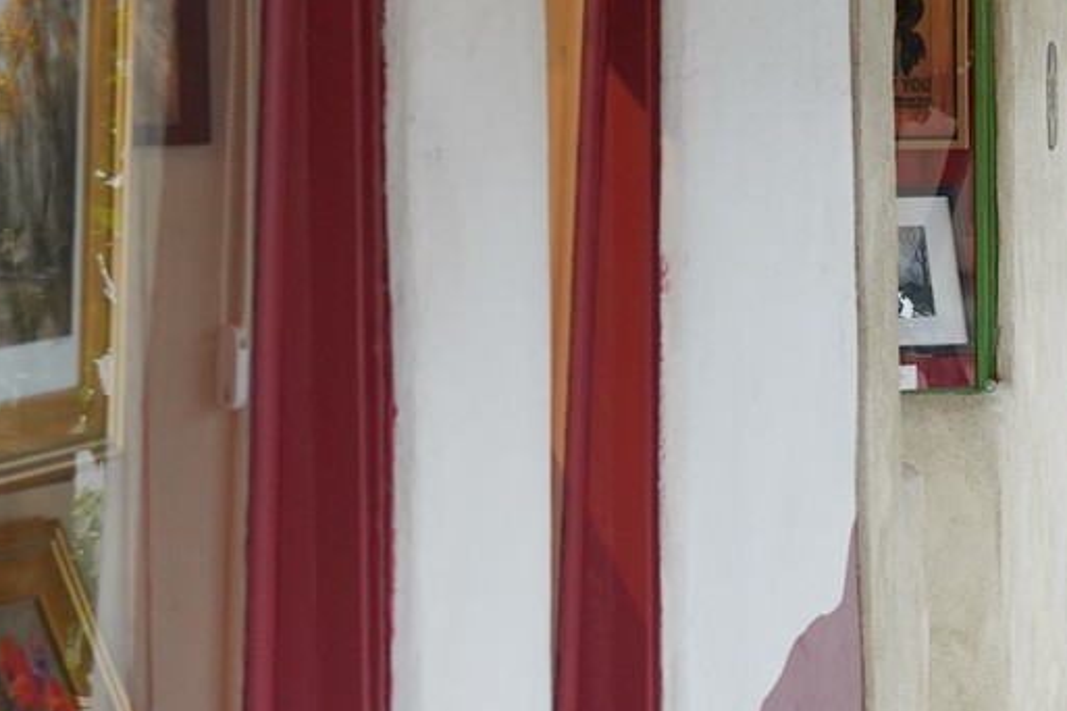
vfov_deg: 8.8
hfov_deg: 12.5
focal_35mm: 156
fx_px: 4623
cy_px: 118
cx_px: 1614
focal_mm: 40
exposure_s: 1/100
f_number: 5.6
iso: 640
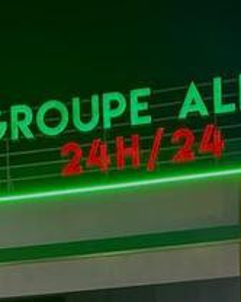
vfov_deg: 16.5
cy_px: 535
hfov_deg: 15.7
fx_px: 875
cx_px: 123
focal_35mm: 98
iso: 1000
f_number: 1.78
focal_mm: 6.76
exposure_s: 1/25
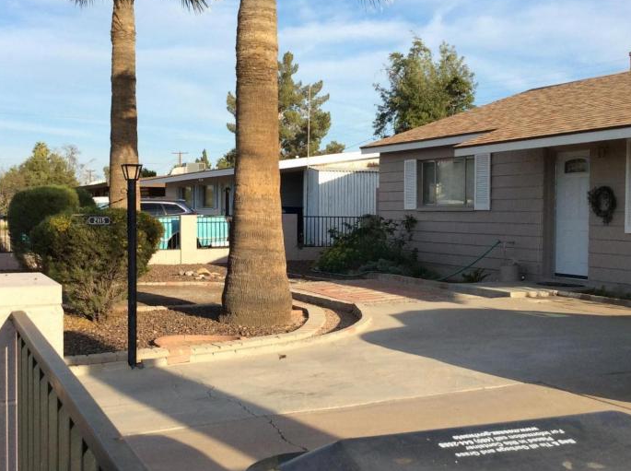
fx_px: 873
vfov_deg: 30.2
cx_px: 287
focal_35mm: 48
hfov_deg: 39.7
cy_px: 251
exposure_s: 1/1144
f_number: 2.4
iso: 32
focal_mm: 3.3
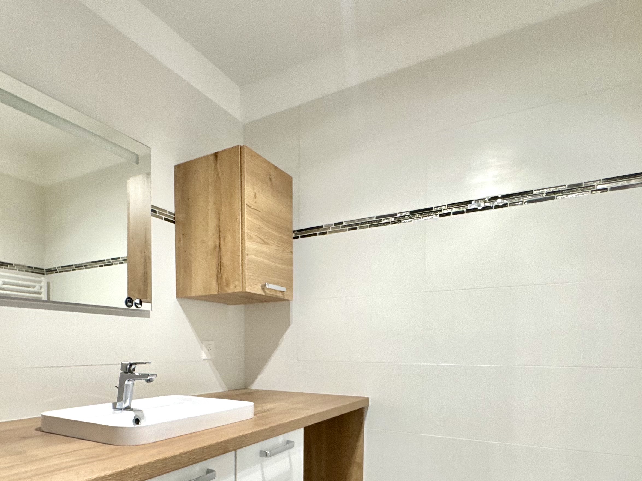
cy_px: 367
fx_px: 445
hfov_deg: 70.8
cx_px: 254
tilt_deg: -1.6
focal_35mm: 24
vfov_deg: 53.9
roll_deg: -0.1
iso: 200
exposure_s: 1/100
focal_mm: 2.22
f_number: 2.2
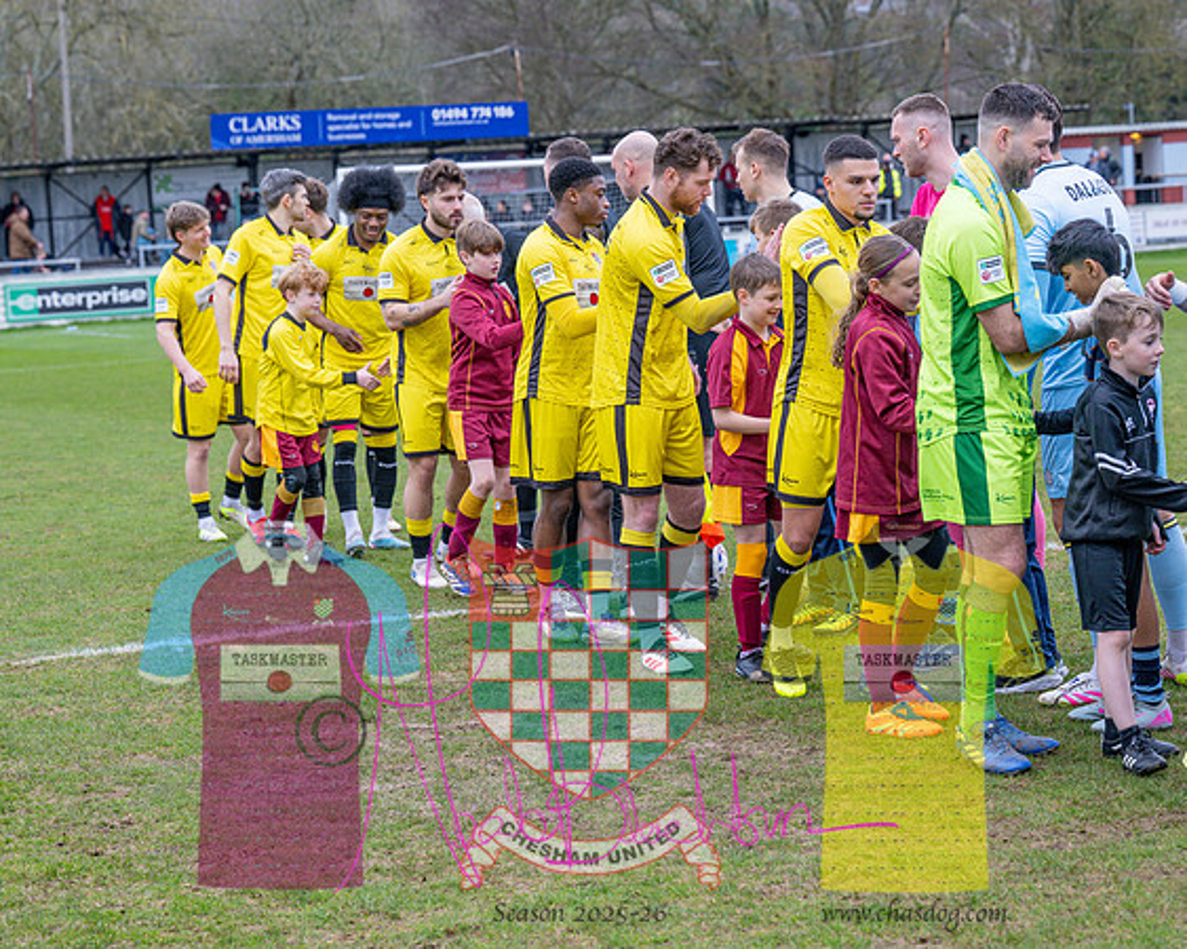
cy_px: 474
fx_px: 3520
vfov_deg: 15.4
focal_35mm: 100
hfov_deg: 19.1
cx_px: 576
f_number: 5
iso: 400
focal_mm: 89
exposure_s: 1/500
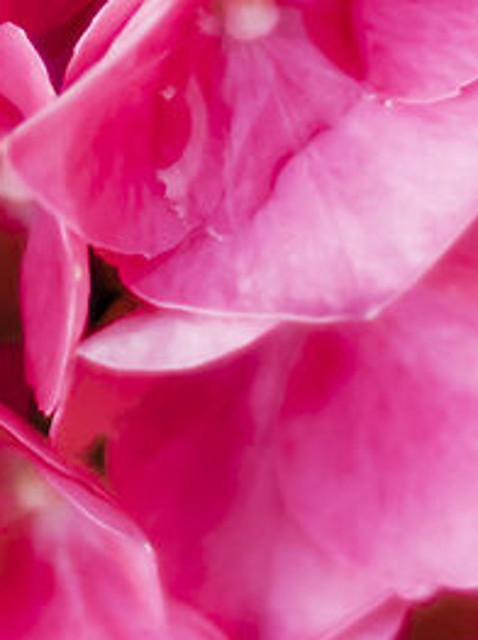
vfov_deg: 4.5
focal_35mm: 441
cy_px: -388
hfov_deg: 3.4
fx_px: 8133
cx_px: 85
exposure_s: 1/4000
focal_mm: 50
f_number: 2
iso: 800
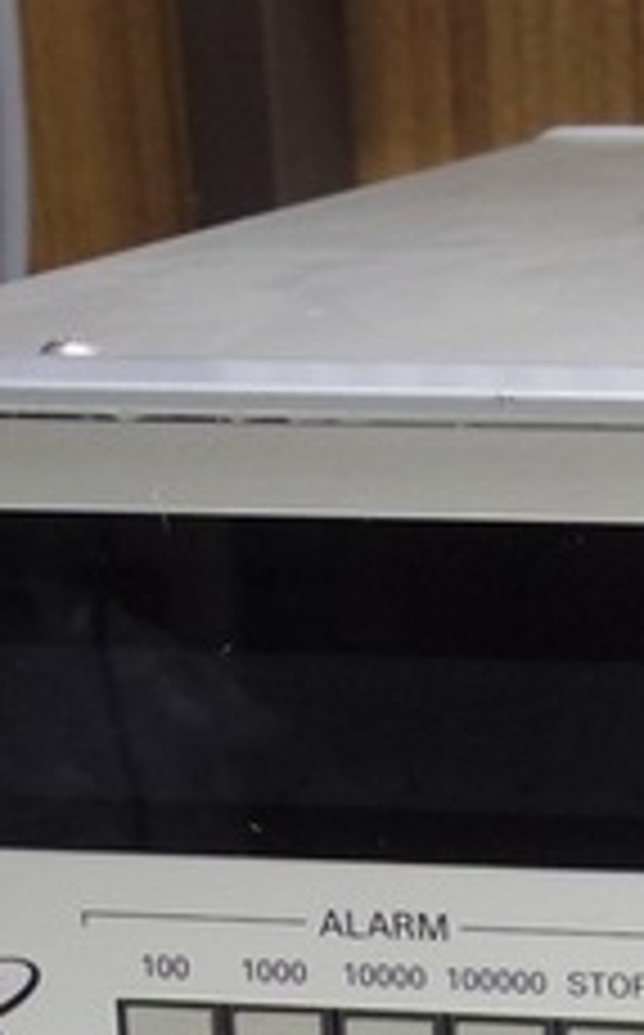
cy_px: 882
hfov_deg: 9.5
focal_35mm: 133
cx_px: 991
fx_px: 3749
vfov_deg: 15.6
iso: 640
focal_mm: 9.7
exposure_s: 1/60
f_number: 3.5
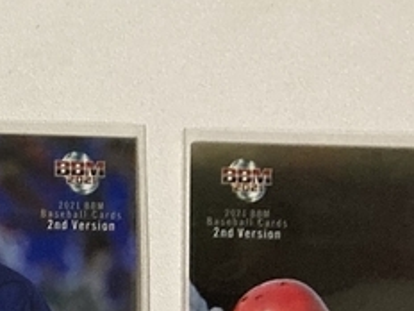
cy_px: 629
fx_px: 1734
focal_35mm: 145
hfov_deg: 12.1
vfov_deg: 9.5
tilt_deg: -87.2
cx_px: -410
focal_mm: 3.99
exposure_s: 1/60
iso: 320
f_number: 1.8
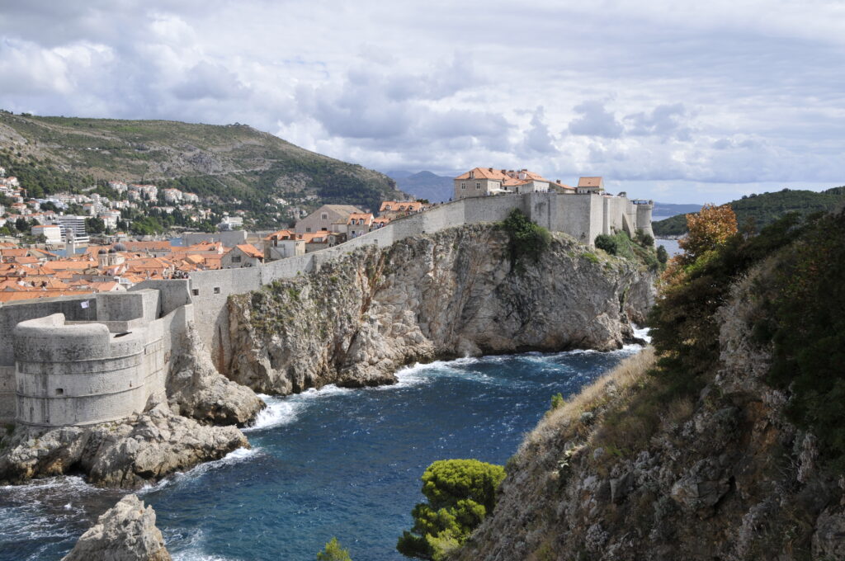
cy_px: 280
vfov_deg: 36.8
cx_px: 422
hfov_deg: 53.2
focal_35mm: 36
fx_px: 844
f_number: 10
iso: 200
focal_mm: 24
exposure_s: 1/400
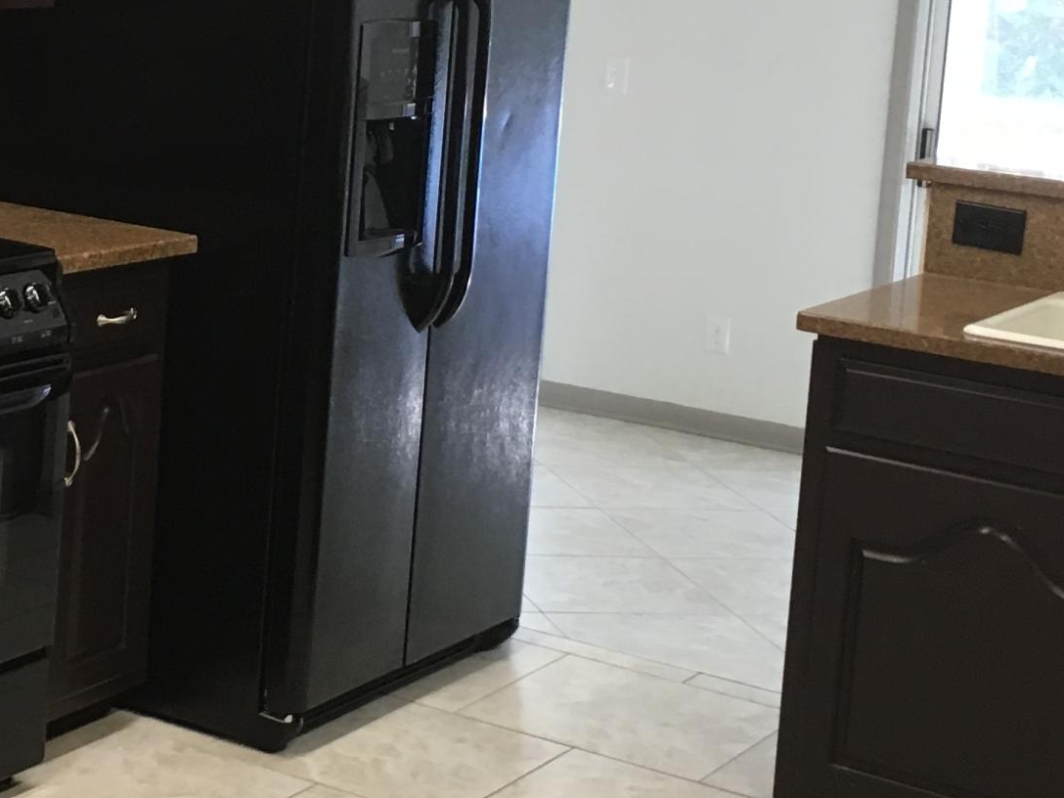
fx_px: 2459
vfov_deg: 18.2
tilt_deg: -4.9
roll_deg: -3.2
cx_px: 158
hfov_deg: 23.9
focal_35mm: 80
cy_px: 111
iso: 80
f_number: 2.2
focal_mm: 4.15
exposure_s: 1/30
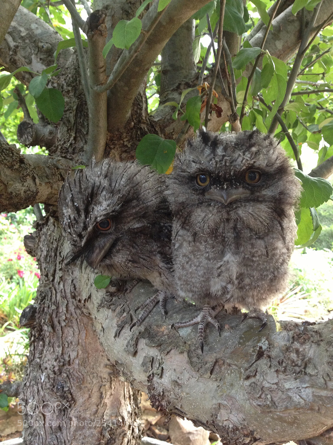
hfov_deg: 40.7
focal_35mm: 35
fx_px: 449
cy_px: 222
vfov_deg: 52.6
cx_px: 166
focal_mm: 4.28
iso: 160
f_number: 2.4
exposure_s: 1/20
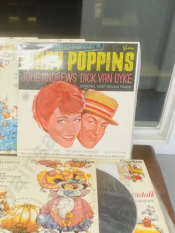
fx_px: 323
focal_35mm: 48
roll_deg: +0.9
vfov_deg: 39.2
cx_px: 37
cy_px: 157
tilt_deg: -36.5
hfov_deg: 29.6
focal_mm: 3.99
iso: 160
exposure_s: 1/50
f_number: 1.8
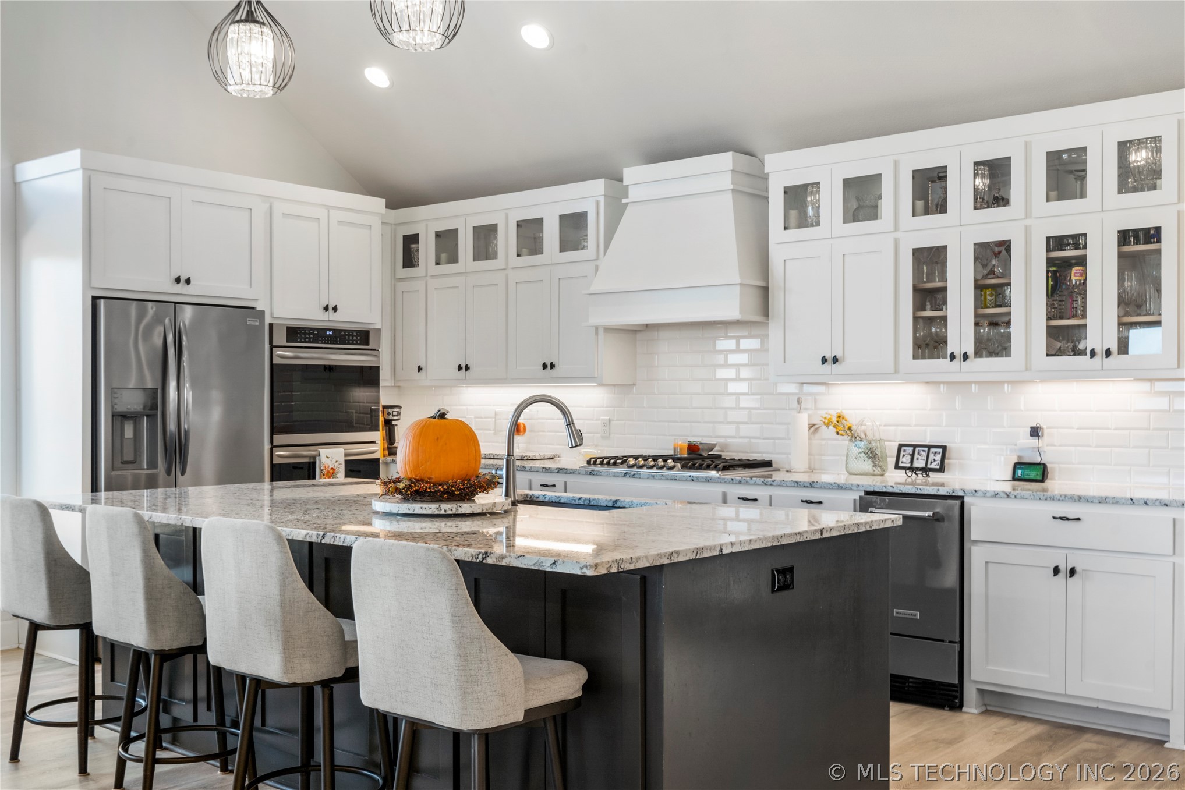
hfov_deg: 54.4
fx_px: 1152
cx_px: 592
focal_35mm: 35
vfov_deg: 37.9
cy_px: 395
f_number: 9
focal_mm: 35
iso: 320
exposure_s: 1/13
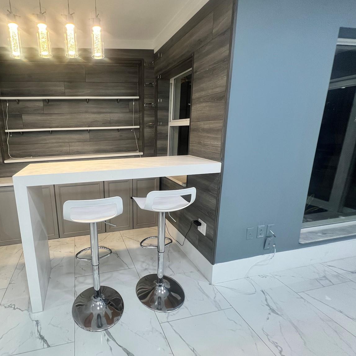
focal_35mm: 16
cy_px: 175
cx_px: 114
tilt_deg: -13.9
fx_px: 186
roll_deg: +2.4
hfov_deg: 83.9
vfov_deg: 87.4
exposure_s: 1/120
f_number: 1.8
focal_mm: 1.57
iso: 250
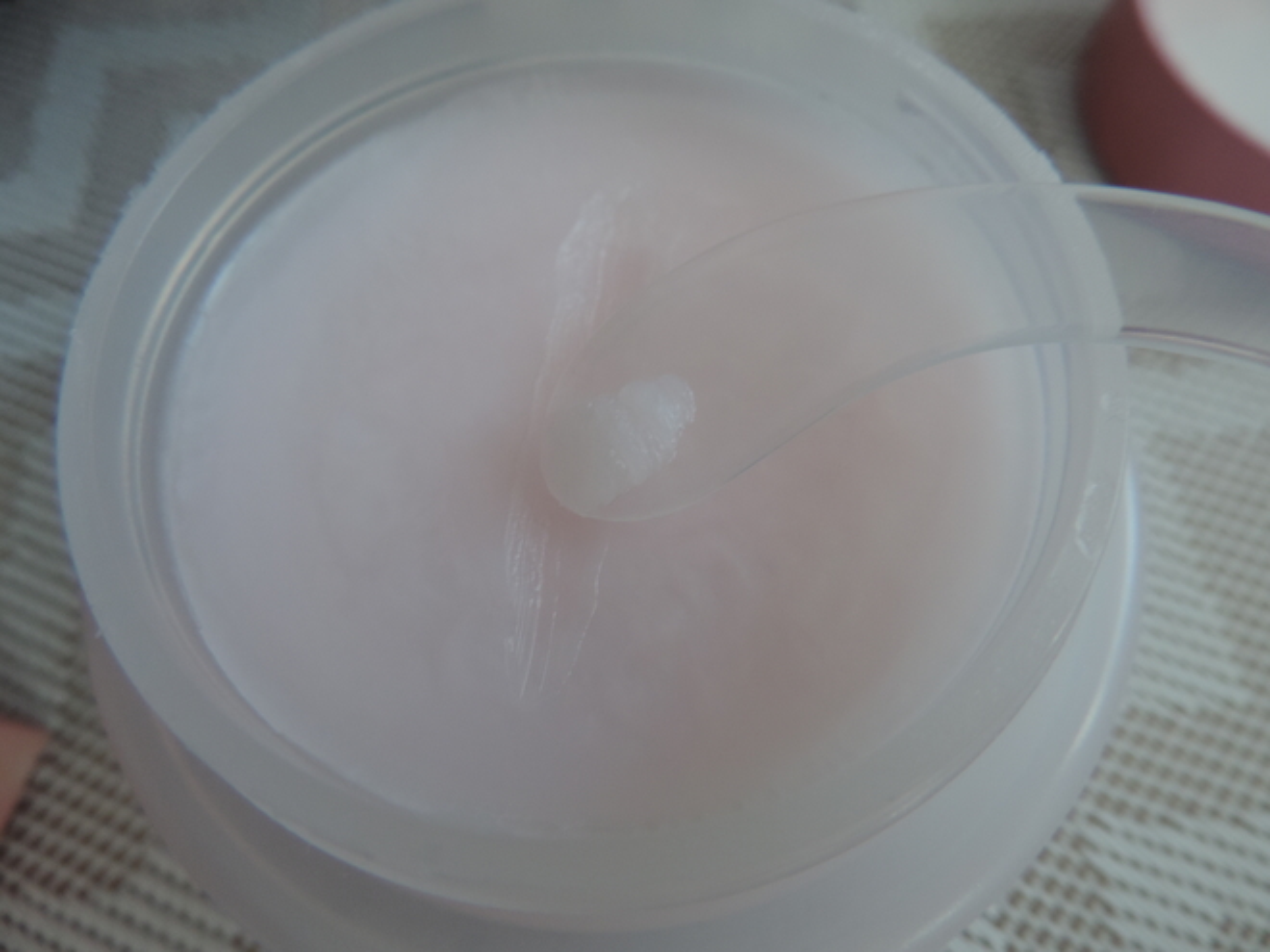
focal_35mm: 24
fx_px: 881
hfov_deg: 71.6
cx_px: 635
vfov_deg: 56.8
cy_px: 476
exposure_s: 1/30
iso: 200
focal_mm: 4.3
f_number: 3
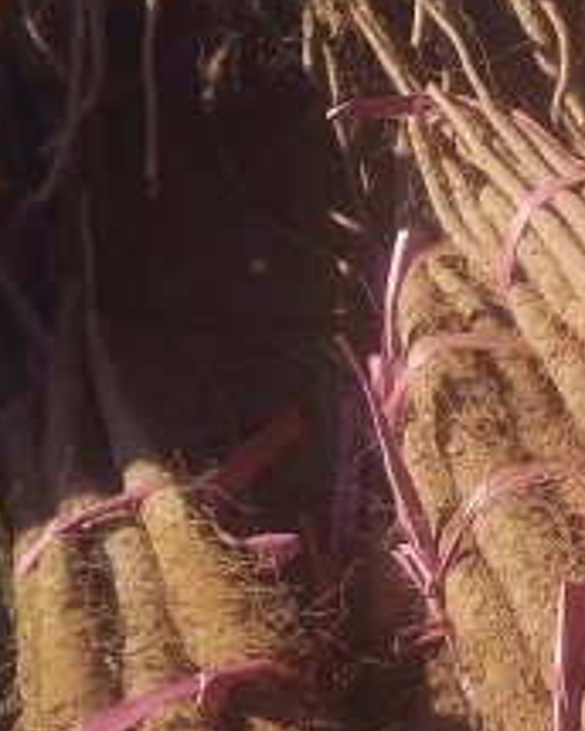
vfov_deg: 15.3
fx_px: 2727
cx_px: 1279
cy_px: 382
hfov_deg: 10.8
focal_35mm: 126
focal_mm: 4.75
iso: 100
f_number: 1.8
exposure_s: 1/1648
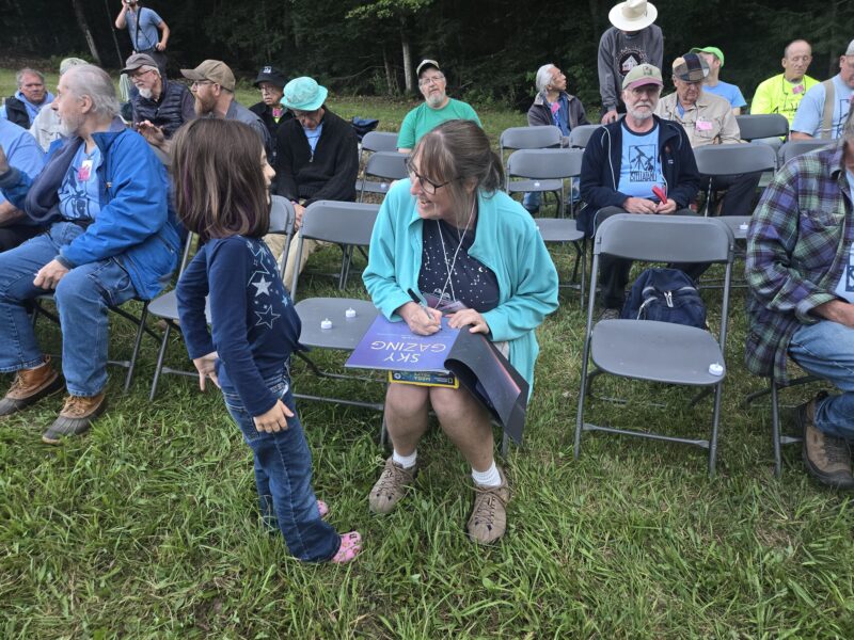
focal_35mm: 23
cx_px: 427
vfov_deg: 58.9
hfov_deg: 73.9
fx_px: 567
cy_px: 320
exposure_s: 1/180
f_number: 1.8
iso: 160
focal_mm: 5.4
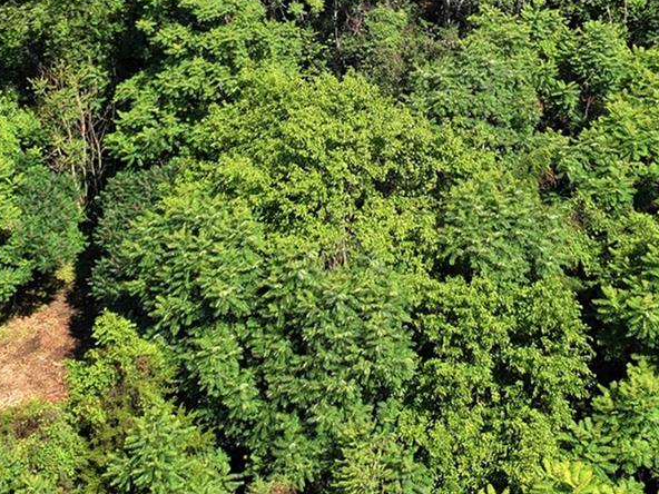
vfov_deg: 17.5
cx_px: 383
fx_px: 1580
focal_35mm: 83
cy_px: 48
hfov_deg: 23.5
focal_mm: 12.29
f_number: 2.8
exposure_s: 1/1250
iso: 100
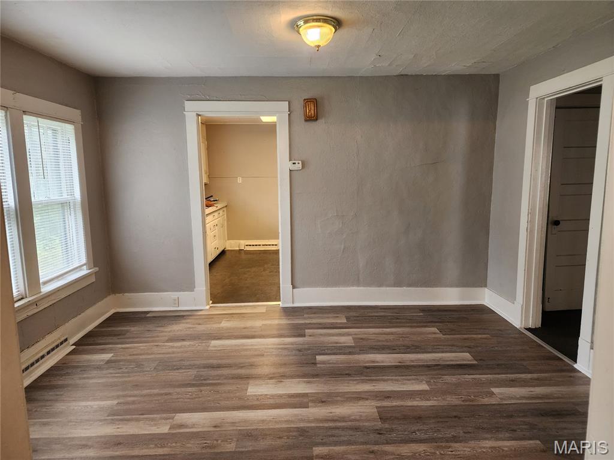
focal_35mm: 23
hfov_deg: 73.9
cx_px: 307
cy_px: 230
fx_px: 408
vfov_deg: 58.9
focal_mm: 6.4
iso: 320
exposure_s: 1/120
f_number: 1.8
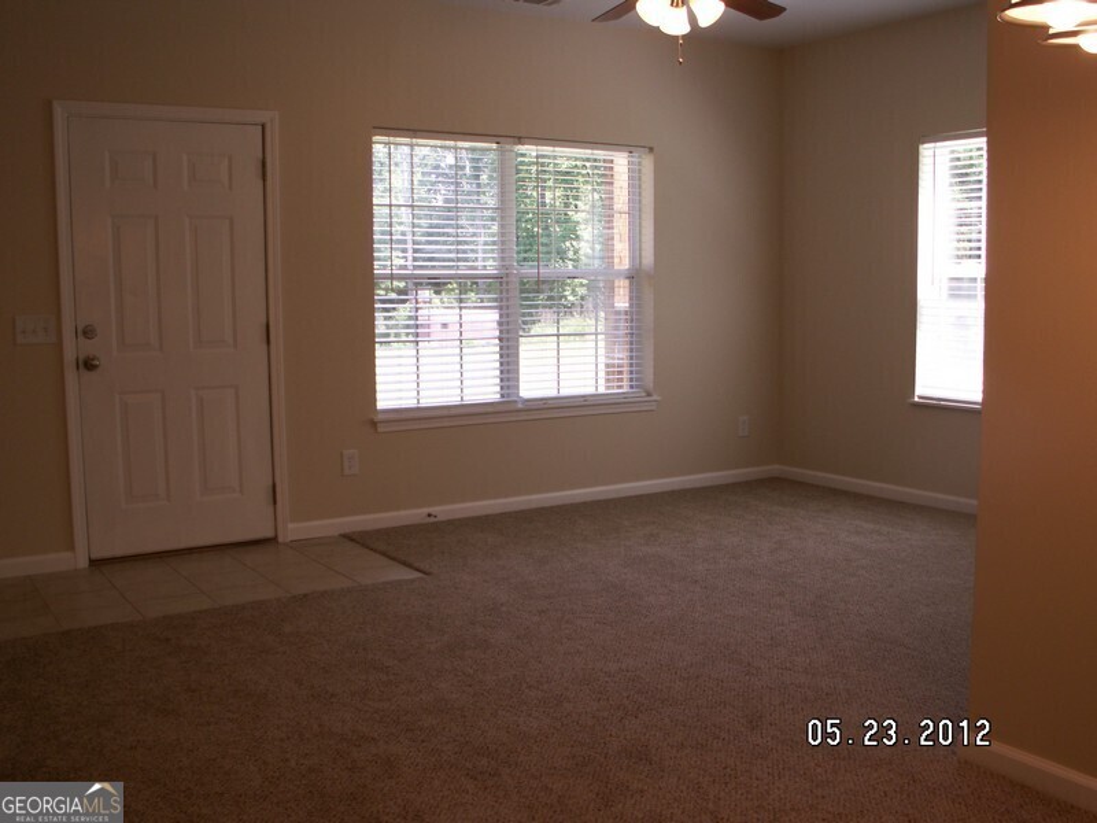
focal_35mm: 35
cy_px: 412
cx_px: 548
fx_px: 1109
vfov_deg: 40.7
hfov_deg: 52.6
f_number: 2.8
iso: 50
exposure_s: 1/50
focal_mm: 5.86
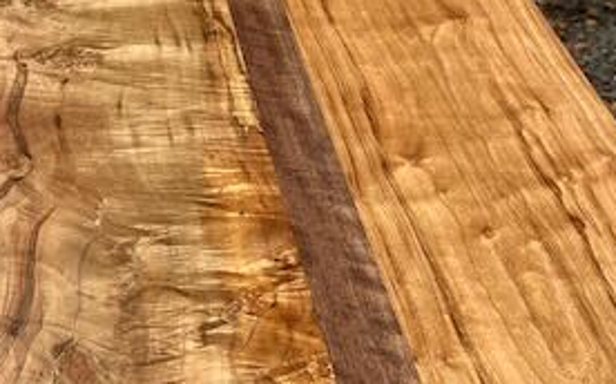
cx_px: 96
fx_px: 1074
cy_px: 243
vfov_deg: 20.2
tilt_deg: -49.3
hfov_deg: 31.0
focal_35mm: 64
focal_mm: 5.7
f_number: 1.5
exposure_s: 1/8696
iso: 50
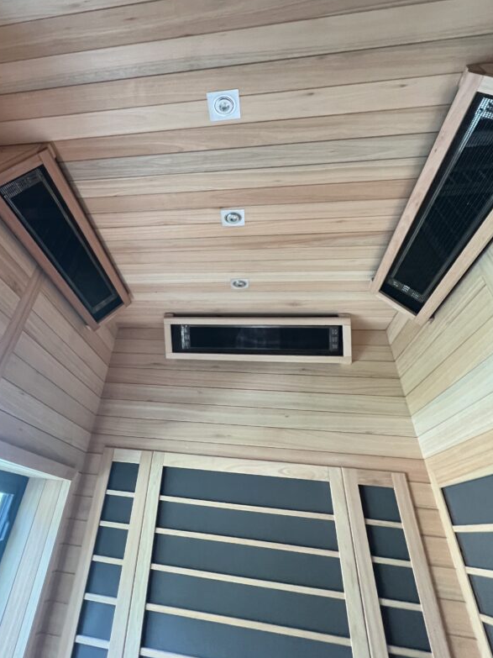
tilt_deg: +40.7
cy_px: 234
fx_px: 323
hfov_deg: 73.7
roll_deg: -7.1
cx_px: 191
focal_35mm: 17
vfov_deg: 88.6
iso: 500
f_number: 1.8
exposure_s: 1/60
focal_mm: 1.57
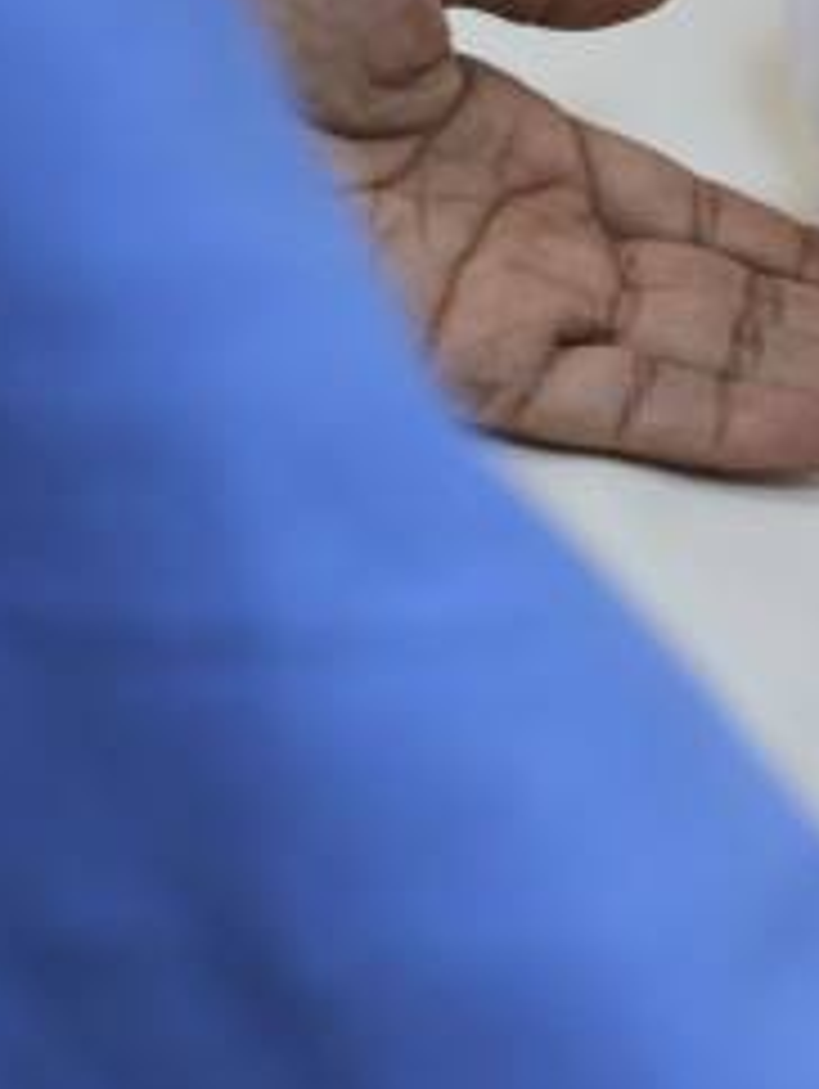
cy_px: 14
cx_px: 1215
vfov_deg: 8.7
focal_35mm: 226
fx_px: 7117
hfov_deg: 6.5
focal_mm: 57
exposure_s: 1/160
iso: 800
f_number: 4.5
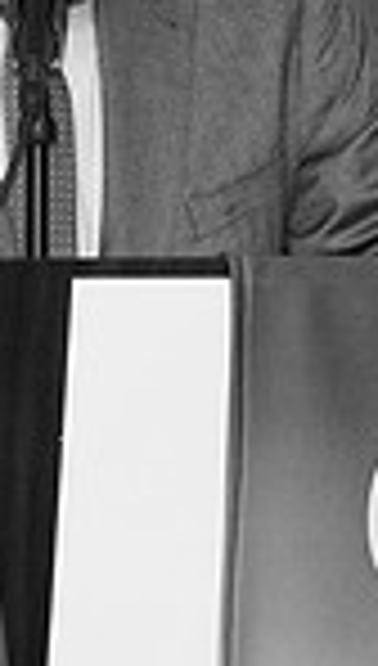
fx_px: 13716
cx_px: 692
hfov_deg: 1.6
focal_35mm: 775
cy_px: 167
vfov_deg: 2.8
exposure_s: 1/125
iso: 1600
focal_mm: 160
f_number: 5.6
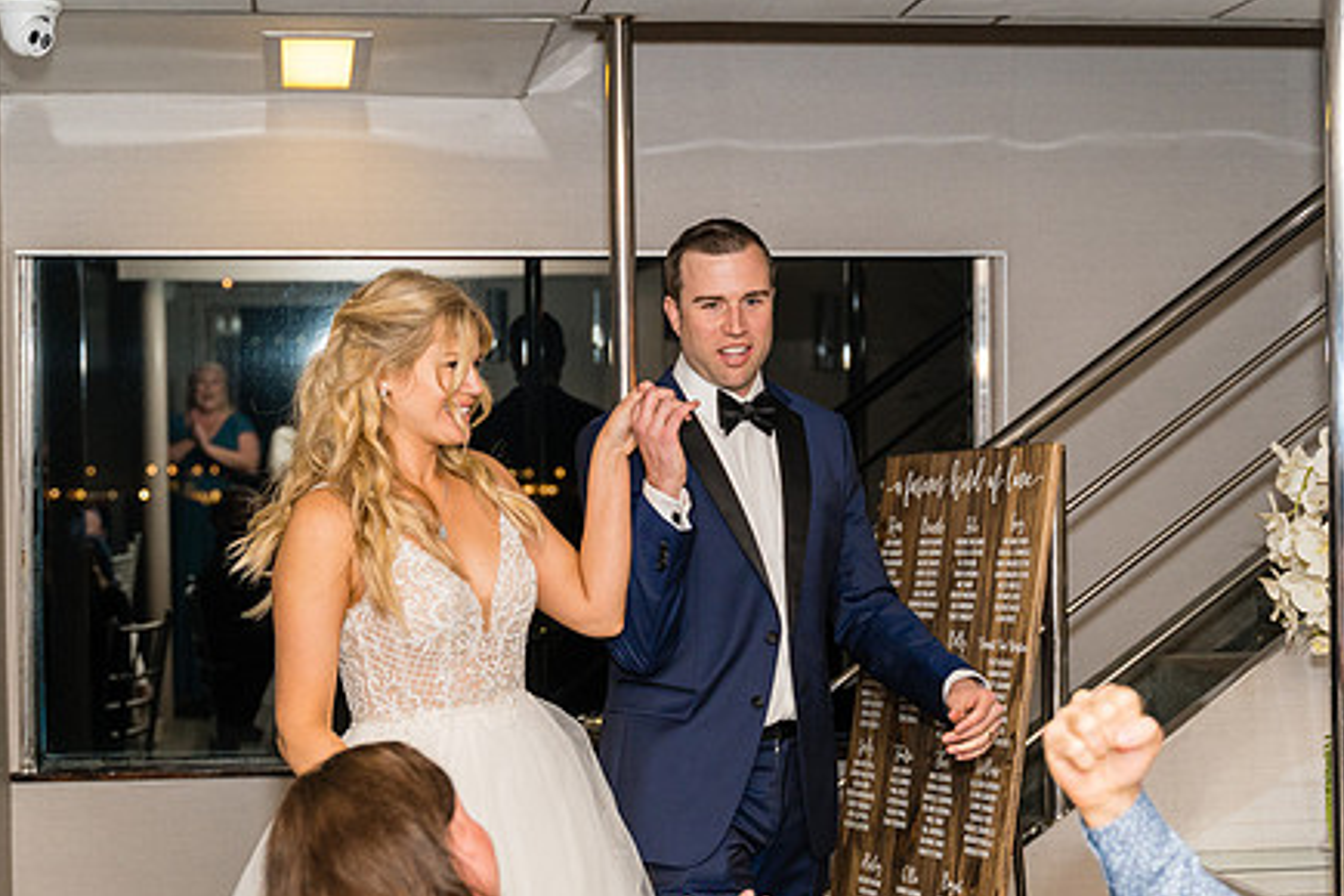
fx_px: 2501
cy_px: 470
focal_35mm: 67
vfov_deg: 20.3
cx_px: 651
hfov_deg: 30.1
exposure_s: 1/250
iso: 1000
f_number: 2.8
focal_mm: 45
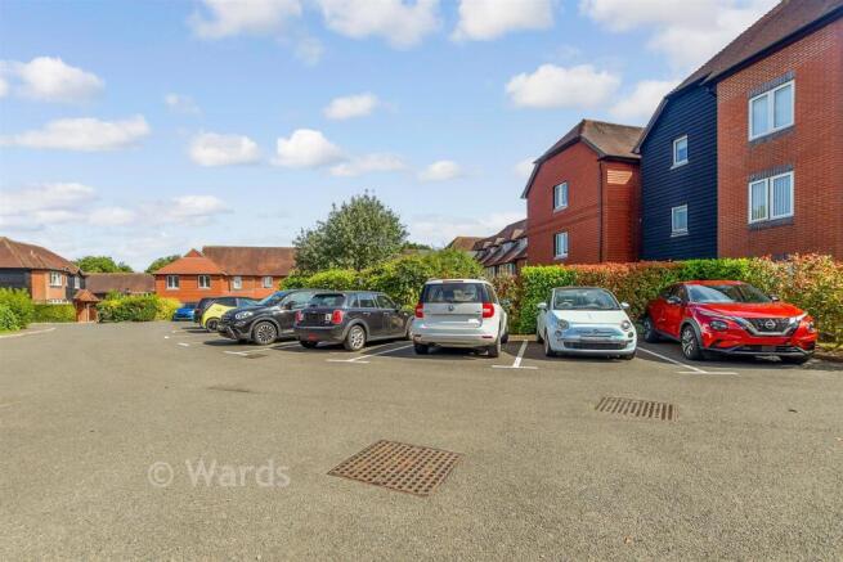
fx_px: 351
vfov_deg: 77.4
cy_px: 281
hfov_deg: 100.4
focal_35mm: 15
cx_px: 422
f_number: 8
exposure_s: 1/400
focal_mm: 10
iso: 160
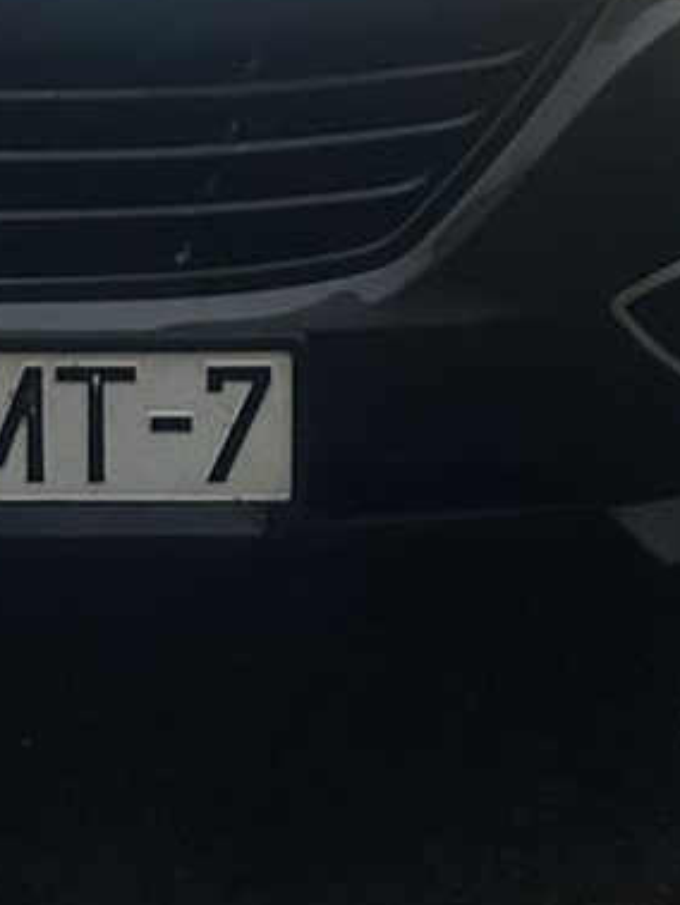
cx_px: 98
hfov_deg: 13.4
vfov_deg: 15.2
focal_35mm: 110
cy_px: -783
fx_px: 2878
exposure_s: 1/60
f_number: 1.5
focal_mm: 5.7
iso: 320
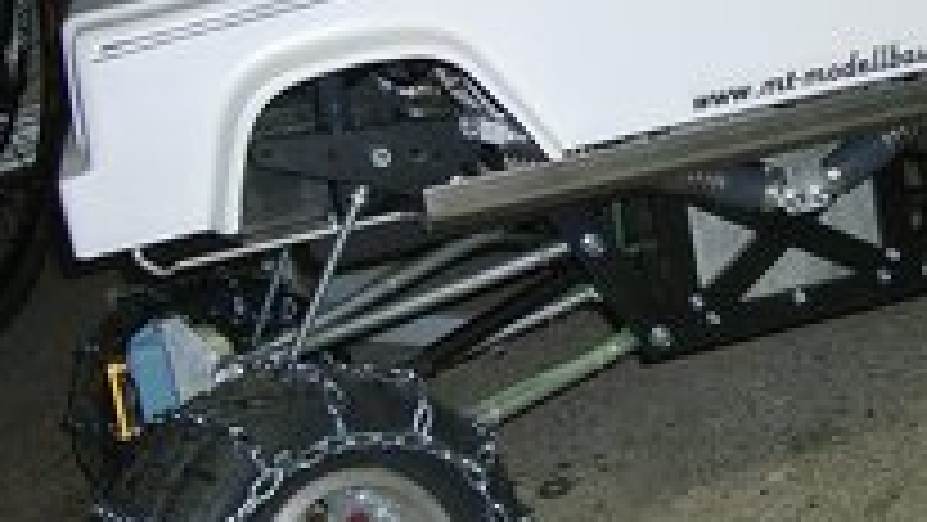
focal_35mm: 74
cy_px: 270
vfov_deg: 16.3
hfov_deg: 27.7
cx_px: 796
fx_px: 1819
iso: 100
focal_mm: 5.8
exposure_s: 1/30
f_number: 2.8
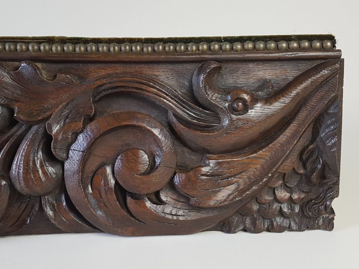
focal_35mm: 26
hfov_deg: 67.3
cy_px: 134
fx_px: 270
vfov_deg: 53.1
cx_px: 180
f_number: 1.7
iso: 80
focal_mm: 4.2
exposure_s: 1/50
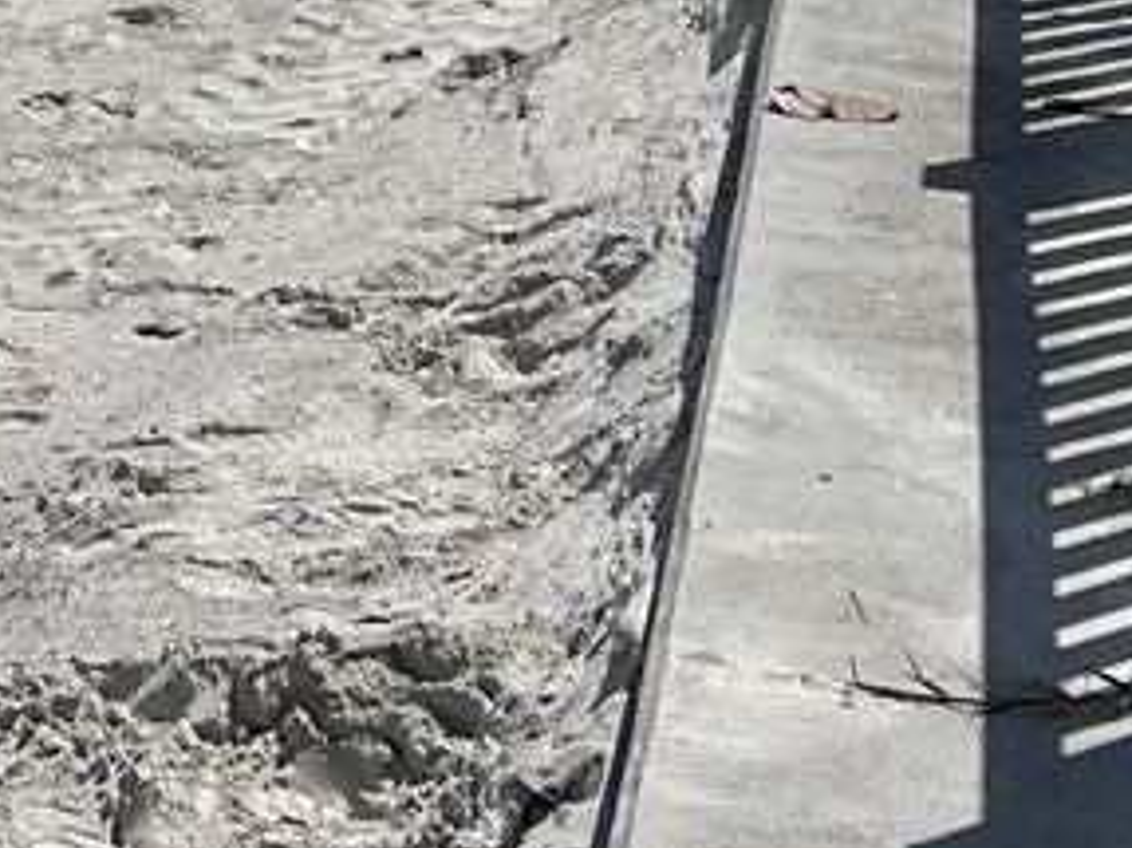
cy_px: -639
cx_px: -241
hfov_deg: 13.2
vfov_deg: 9.7
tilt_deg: -5.6
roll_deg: -0.9
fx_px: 4740
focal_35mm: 145
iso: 50
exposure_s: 1/14286
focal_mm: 5.7
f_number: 1.5
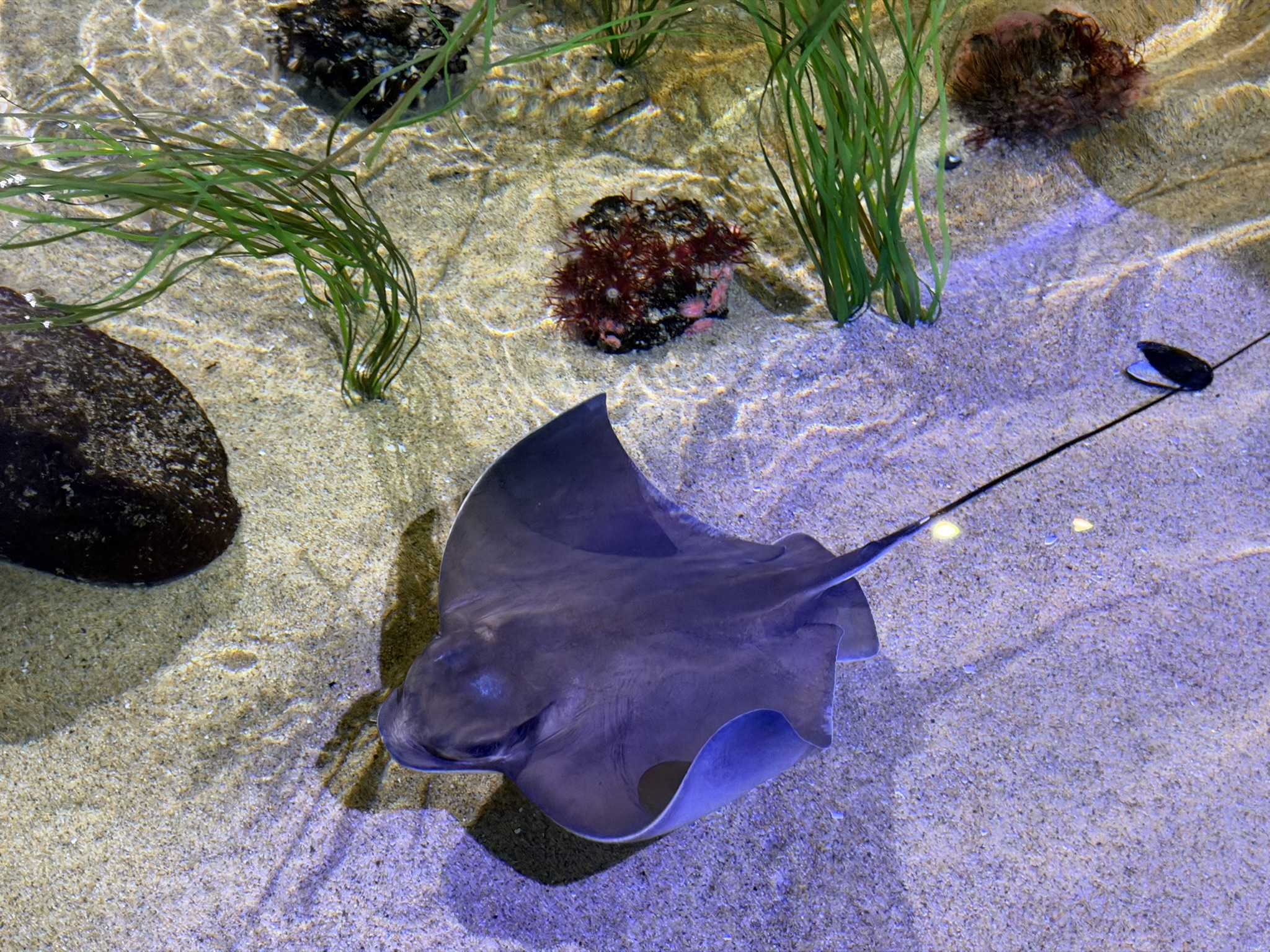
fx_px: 1761
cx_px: 635
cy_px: 476
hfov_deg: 39.7
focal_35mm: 48
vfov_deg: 30.3
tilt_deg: -47.0
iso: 160
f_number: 1.48
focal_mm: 6.93
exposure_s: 1/37
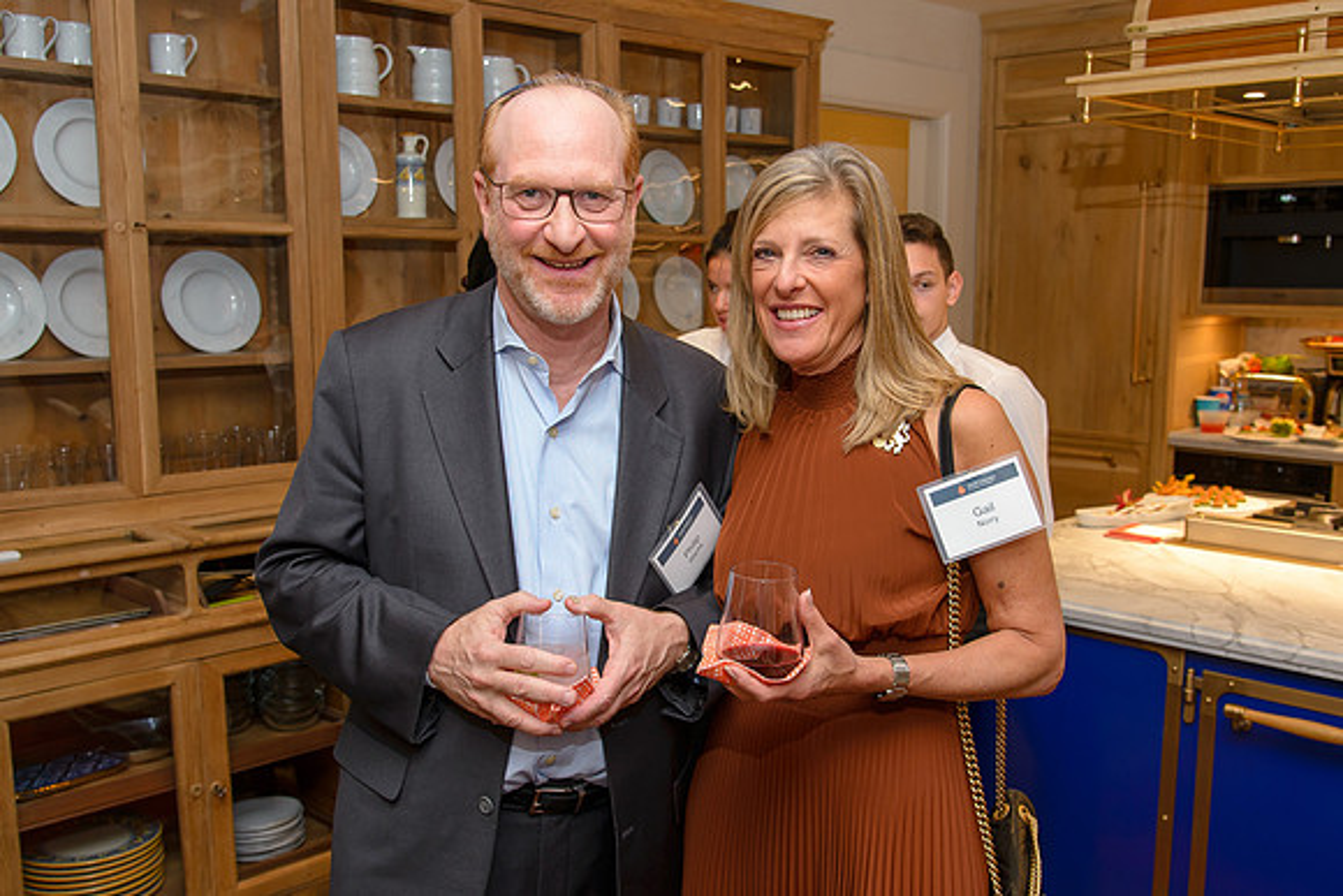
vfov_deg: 36.8
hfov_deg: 53.1
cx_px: 687
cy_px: 501
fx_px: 1344
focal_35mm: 36
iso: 800
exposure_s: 1/30
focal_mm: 30
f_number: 5.6
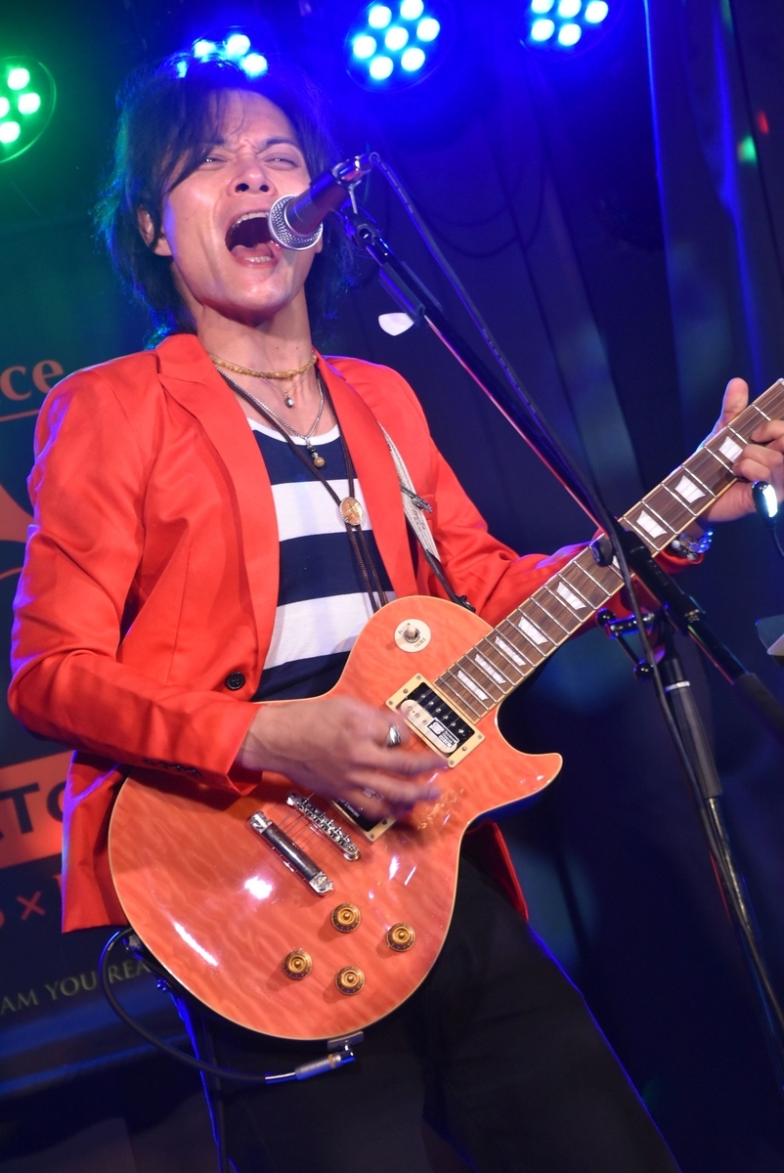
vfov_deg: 17.5
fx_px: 3815
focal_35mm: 117
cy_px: 586
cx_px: 392
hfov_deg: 11.7
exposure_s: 1/60
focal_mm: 78
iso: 1800
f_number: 5.3
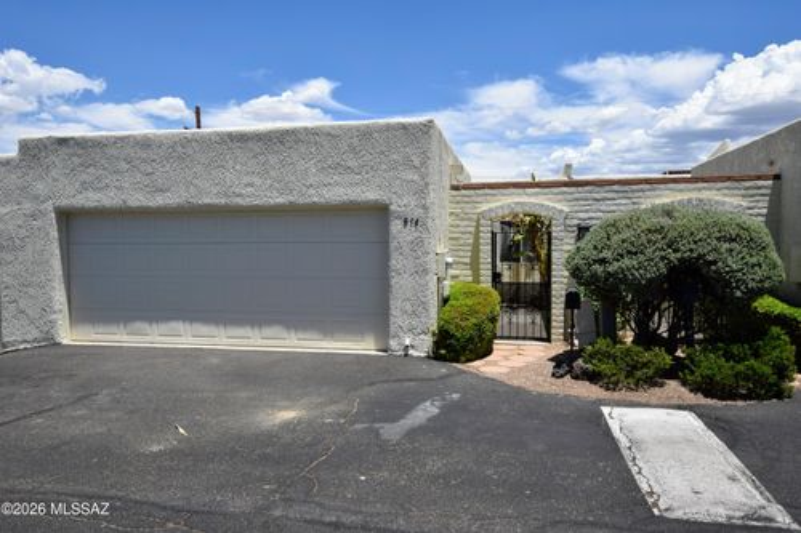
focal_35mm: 26
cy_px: 266
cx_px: 400
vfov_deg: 50.4
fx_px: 567
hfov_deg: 70.5
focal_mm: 17
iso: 400
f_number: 13
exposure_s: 1/640
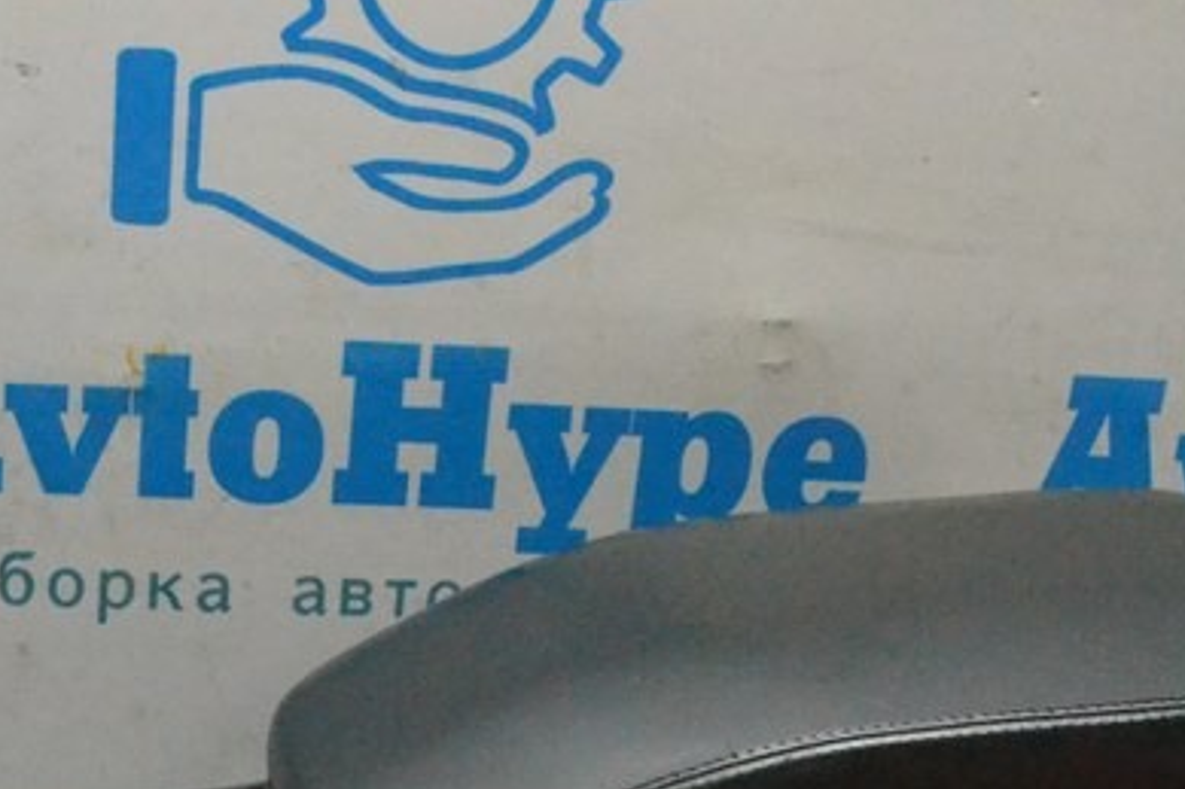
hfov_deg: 25.0
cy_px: 1034
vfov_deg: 16.3
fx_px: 2599
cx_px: 134
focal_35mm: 79
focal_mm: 20
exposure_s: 1/160
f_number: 11
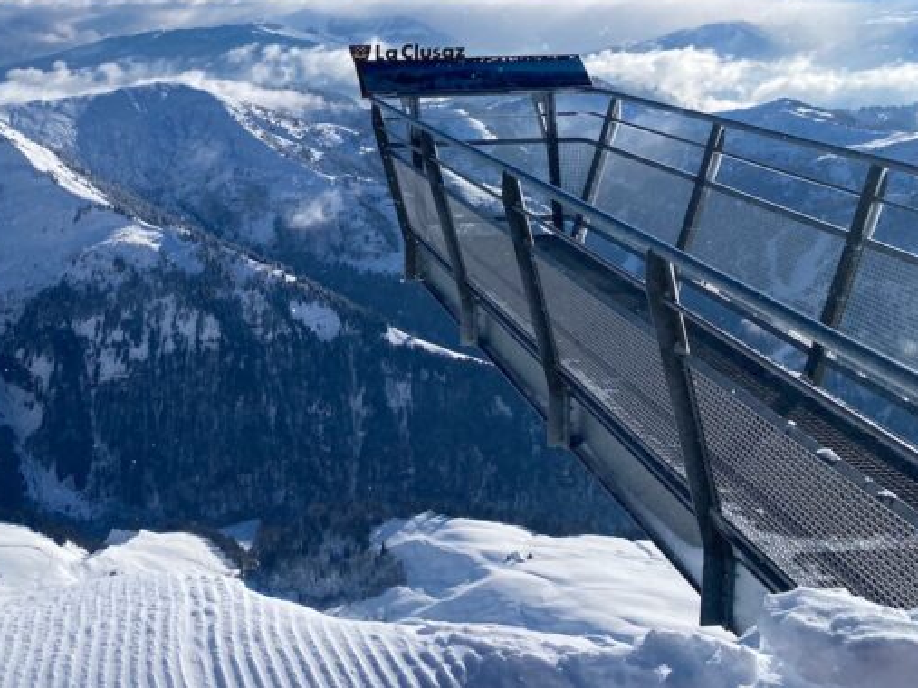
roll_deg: +1.4
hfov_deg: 44.4
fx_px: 1087
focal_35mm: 41
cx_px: 237
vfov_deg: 34.2
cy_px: 147
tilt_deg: -11.3
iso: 32
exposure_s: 1/6757
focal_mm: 4.25
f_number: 1.8
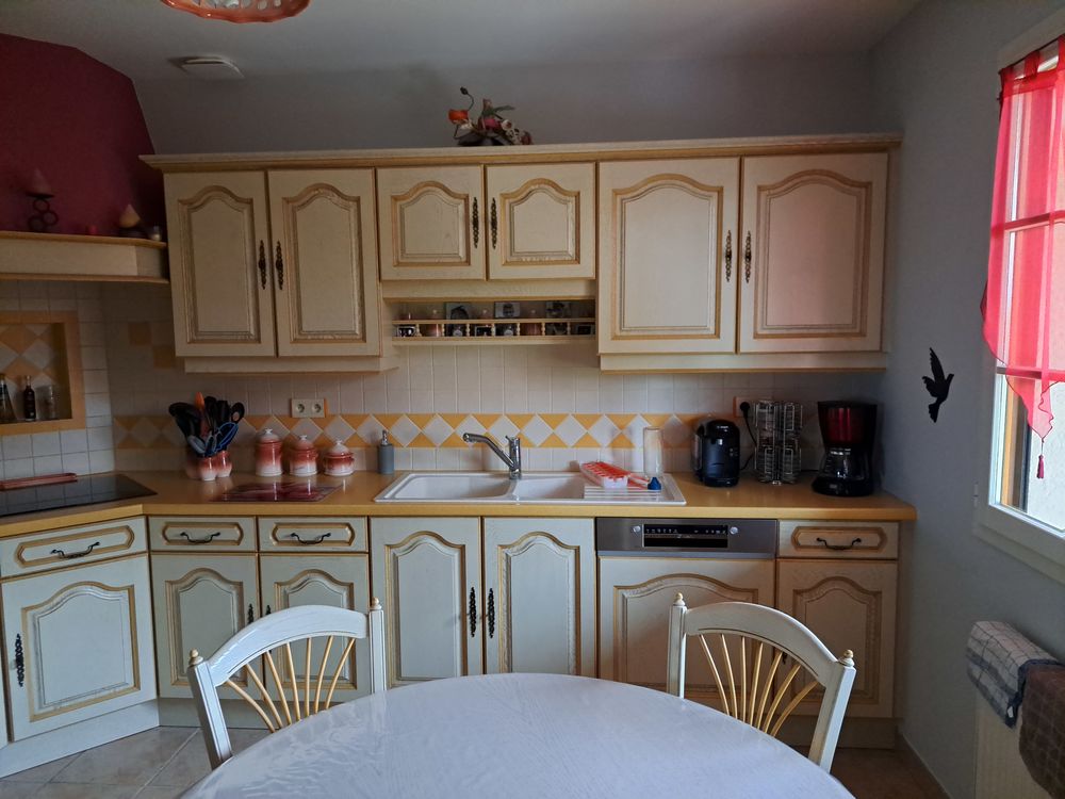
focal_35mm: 24
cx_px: 532
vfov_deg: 56.8
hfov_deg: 71.6
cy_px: 400
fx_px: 738
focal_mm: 5.23
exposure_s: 1/20
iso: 800
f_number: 1.8
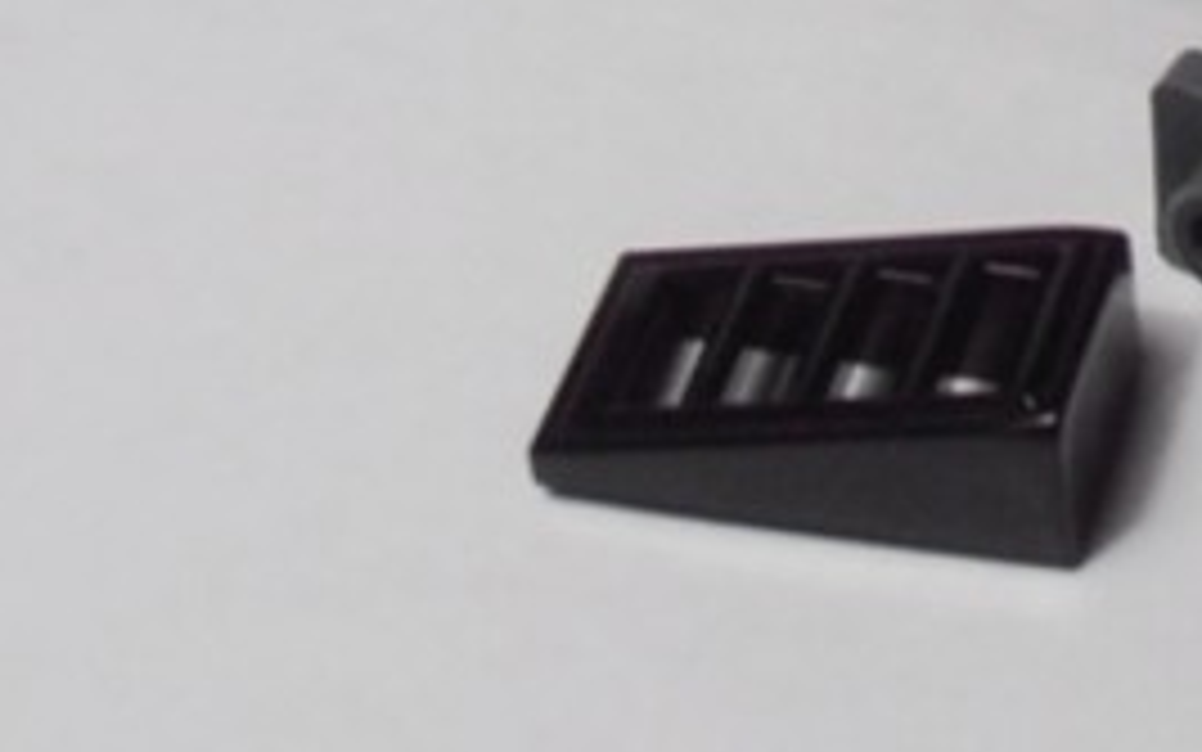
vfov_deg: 9.6
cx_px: 1553
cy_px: -466
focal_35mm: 132
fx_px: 4325
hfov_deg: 15.1
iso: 80
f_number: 3.9
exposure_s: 1/80
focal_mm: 6.61
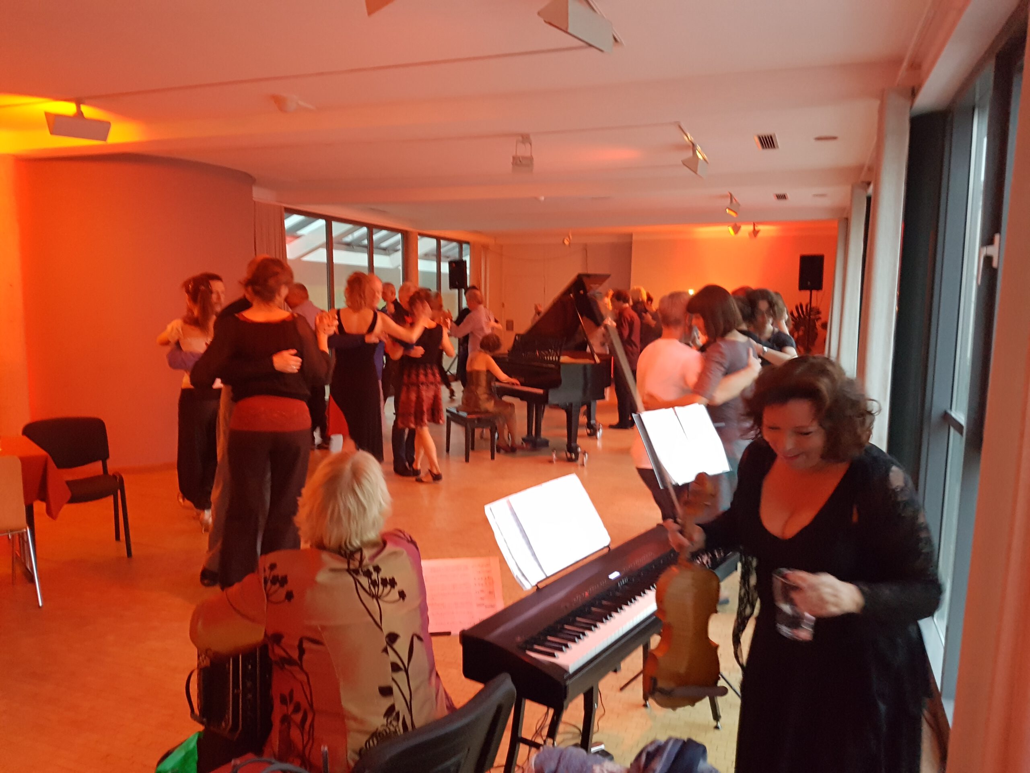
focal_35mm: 26
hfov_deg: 67.3
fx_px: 774
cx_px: 515
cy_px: 386
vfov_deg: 53.1
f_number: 1.7
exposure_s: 1/17
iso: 800
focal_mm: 4.2
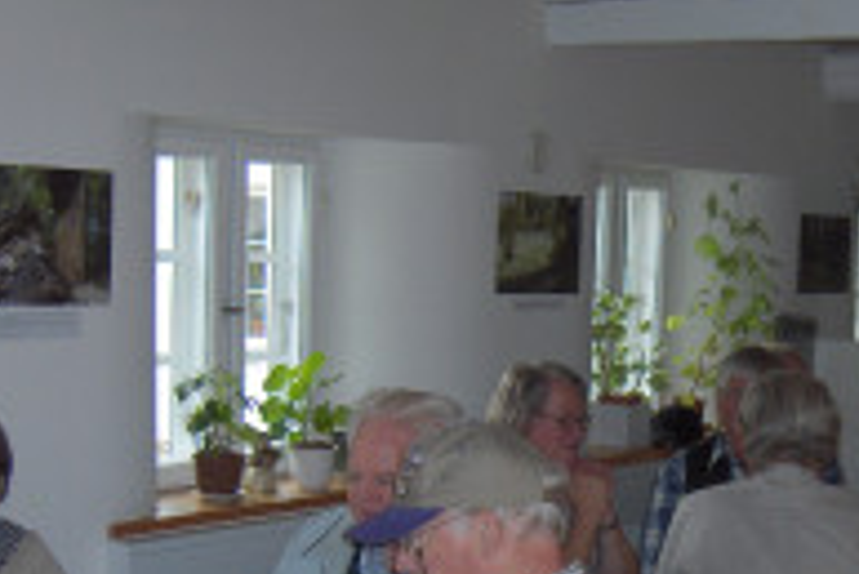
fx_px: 2006
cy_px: 558
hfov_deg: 23.8
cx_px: 694
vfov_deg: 16.0
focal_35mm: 84
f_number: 2.8
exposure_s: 1/60
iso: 100
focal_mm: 8
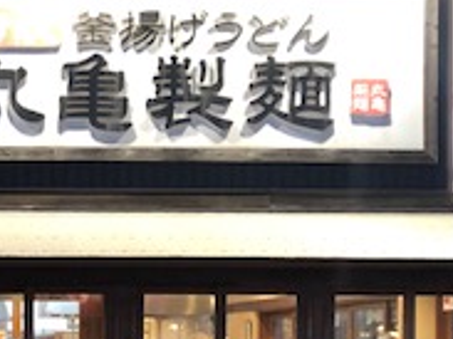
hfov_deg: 19.0
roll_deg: +0.2
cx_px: -89
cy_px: 376
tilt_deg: -0.3
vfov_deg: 14.7
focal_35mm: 98
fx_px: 1282
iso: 64
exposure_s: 1/15
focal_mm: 4
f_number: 1.8
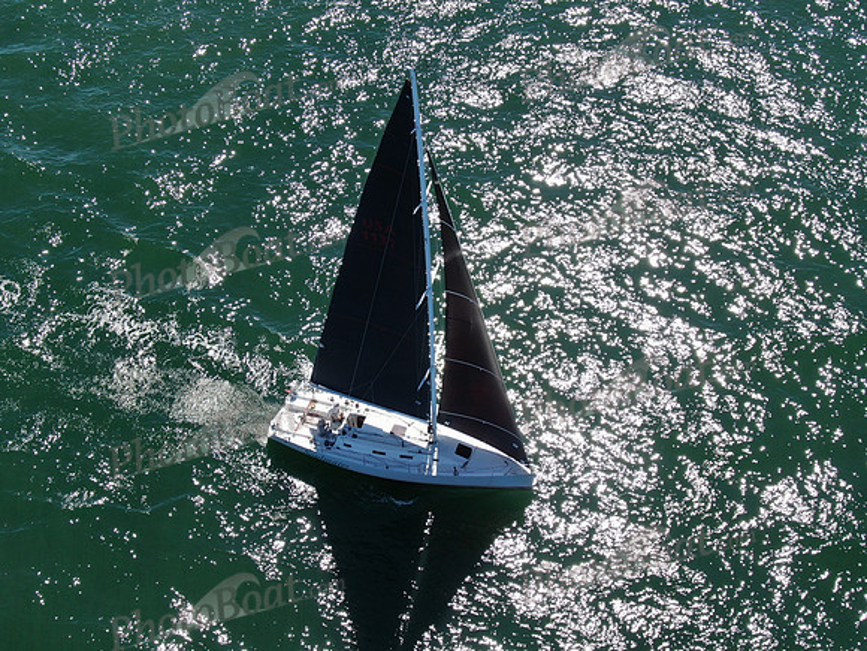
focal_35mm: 47
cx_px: 434
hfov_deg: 40.4
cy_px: 326
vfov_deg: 30.9
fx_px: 1177
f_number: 3.8
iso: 100
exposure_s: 1/640
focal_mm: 8.42
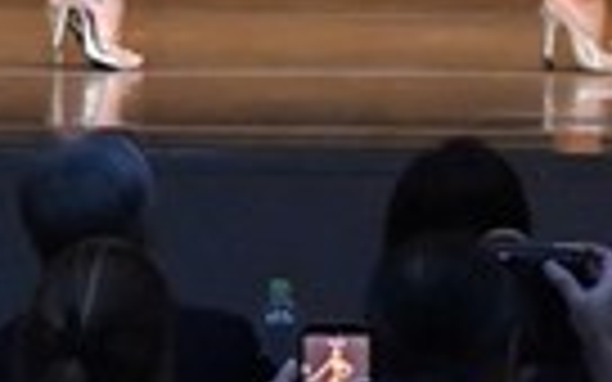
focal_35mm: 594
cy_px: -503
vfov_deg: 2.2
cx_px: 628
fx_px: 9907
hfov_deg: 3.5
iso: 8000
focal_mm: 68
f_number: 5.6
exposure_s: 1/400
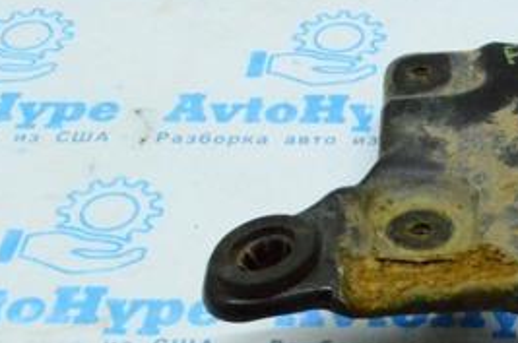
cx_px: 576
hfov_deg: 18.8
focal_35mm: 104
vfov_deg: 13.1
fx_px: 1497
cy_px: 212
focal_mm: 29
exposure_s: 1/60
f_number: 29
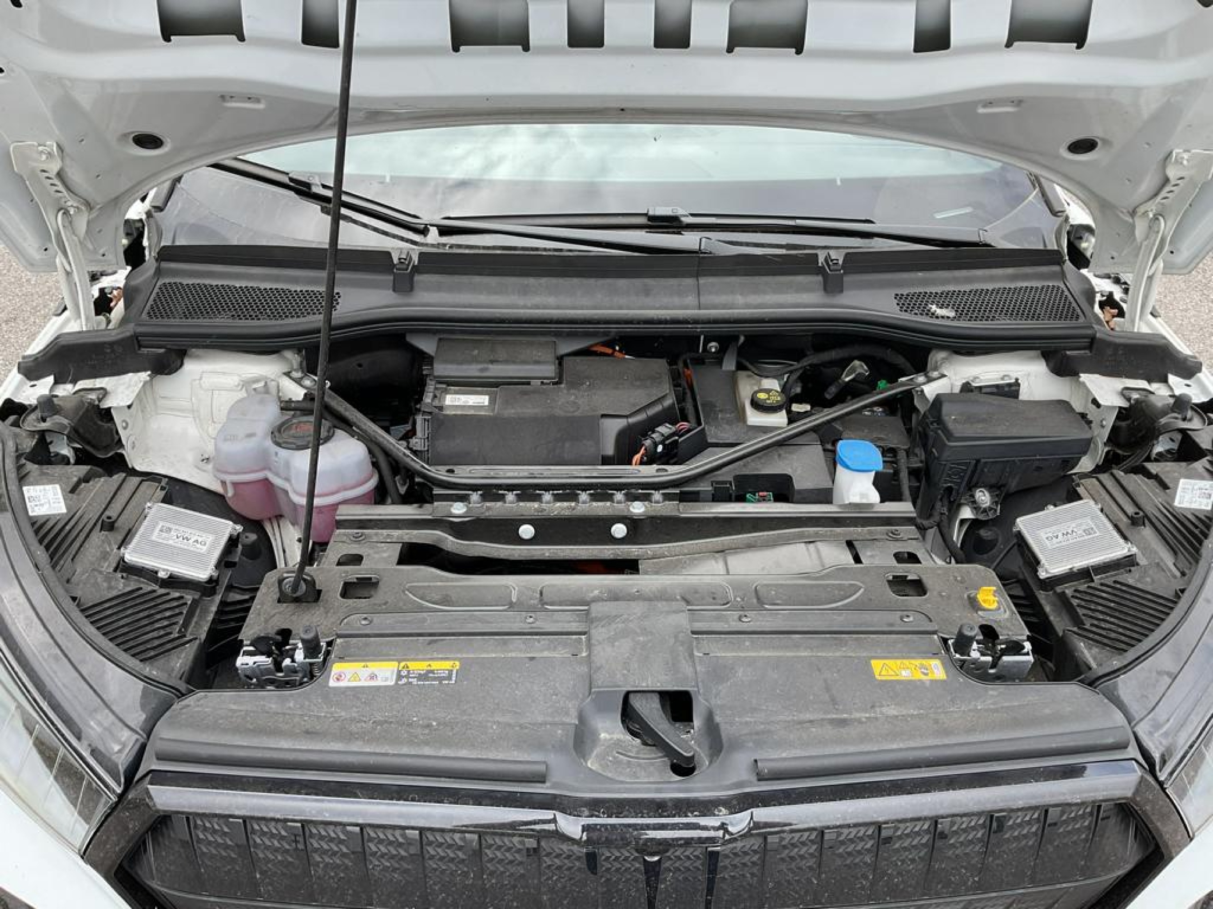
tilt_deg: -32.3
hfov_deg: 61.7
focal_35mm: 29
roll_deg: -1.6
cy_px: 454
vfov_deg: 48.2
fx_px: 1016
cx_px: 606
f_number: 1.8
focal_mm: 3
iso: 16
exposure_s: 1/342
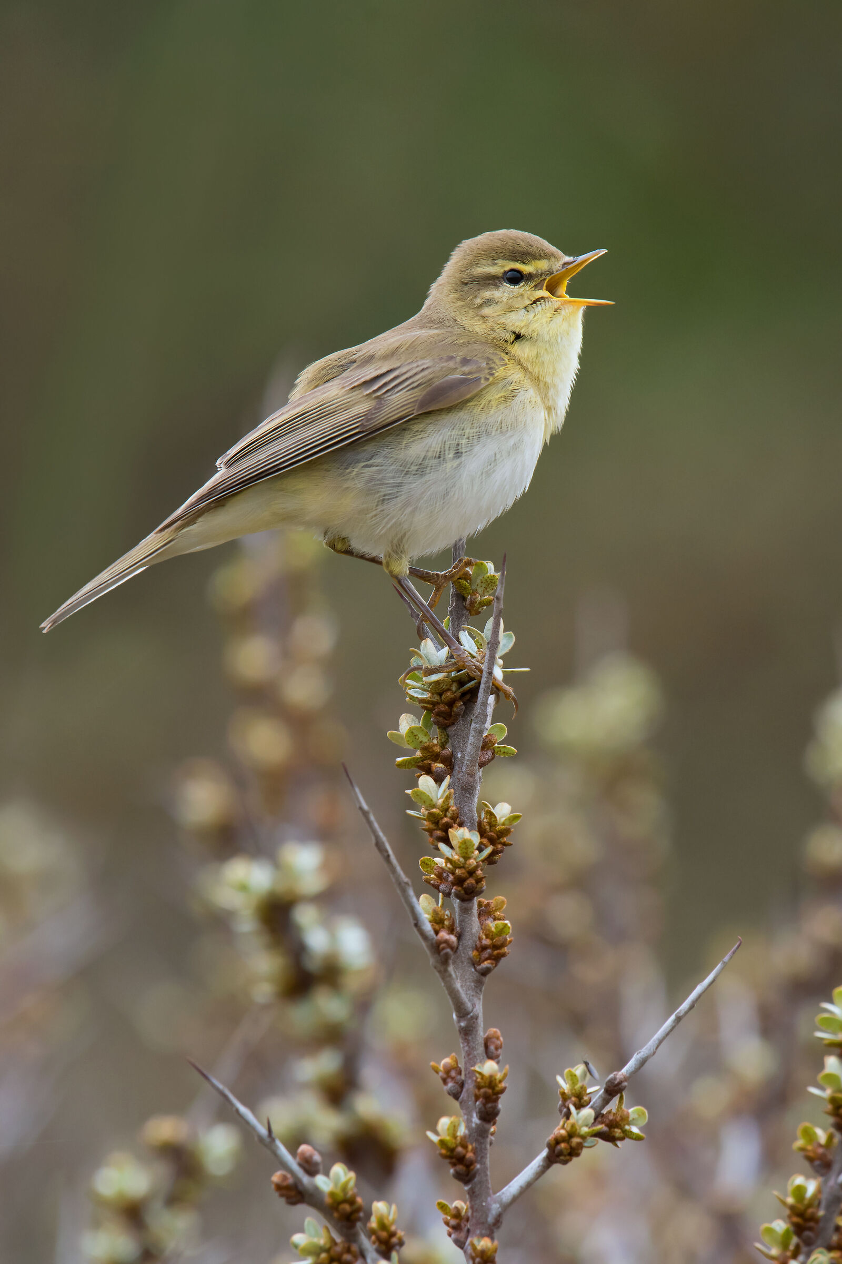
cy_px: 632
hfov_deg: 2.0
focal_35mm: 675
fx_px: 23679
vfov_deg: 3.1
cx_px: 421
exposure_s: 1/640
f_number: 7.1
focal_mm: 450
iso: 1000
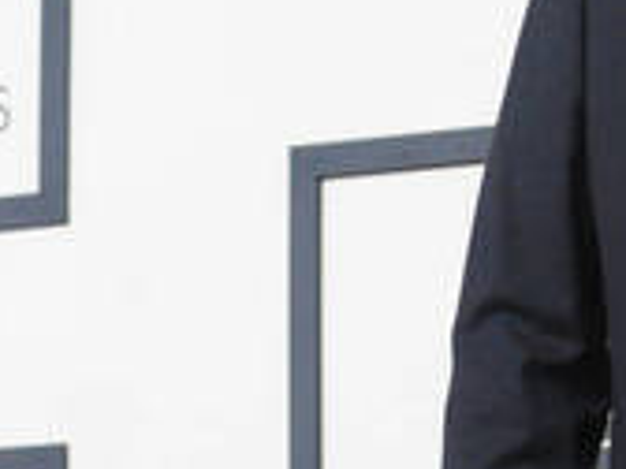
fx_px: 5425
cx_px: 1051
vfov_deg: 5.0
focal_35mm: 300
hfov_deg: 6.5
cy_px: 160
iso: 6400
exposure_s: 1/1600
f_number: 4.5
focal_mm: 70
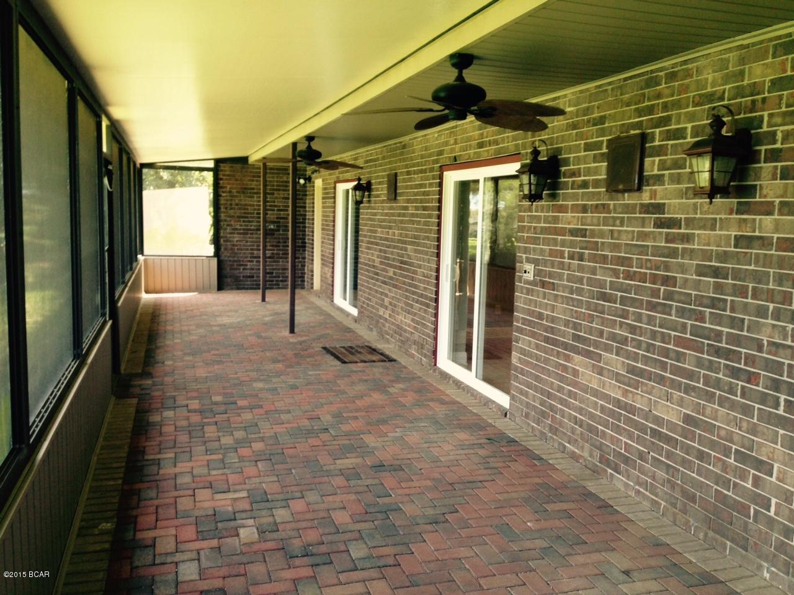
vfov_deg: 42.9
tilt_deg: -7.3
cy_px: 298
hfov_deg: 55.4
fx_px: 757
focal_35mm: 33
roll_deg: -1.8
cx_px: 397
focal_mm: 4.12
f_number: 2.4
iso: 50
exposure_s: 1/40
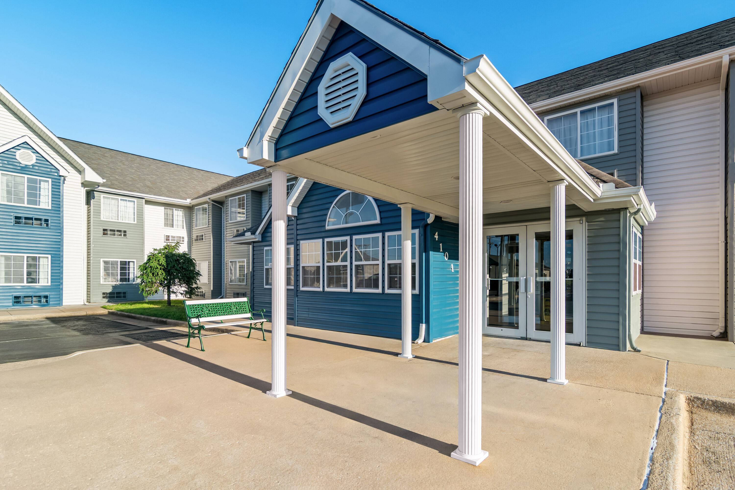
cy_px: 245
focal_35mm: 16
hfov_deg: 95.0
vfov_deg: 72.1
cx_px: 368
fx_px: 337
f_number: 5
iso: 100
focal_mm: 11
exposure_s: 1/200
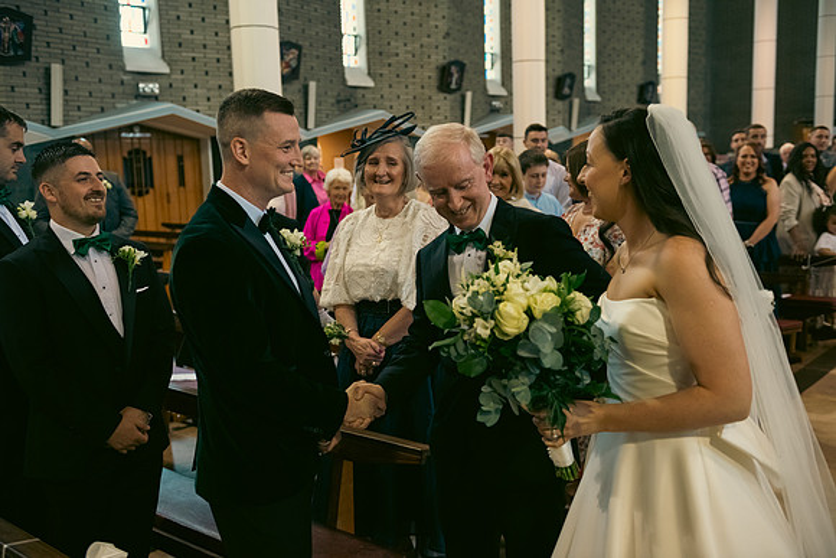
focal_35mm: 36
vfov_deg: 36.9
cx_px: 418
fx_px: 836
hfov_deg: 53.1
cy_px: 279
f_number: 3.5
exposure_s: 1/160
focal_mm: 36
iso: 1000
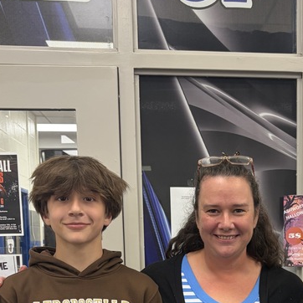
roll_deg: +0.5
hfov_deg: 26.0
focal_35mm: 65
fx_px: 644
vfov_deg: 25.1
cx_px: 243
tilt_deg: -6.6
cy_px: 310
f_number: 1.6
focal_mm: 5.96
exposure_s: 1/60
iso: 100
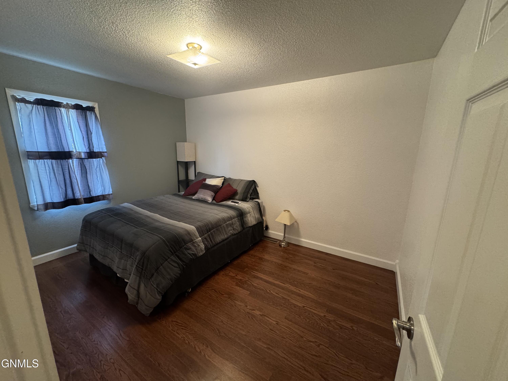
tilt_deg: -11.4
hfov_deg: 102.1
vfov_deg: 85.7
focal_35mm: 14
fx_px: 205
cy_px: 190
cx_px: 254
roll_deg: +0.3
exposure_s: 1/60
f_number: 2.2
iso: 500
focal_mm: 2.22
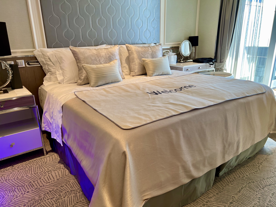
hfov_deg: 67.3
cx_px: 138
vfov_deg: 53.1
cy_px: 104
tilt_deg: -19.2
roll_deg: +0.4
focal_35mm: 26
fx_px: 207
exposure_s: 1/120
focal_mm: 5.7
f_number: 1.5
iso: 80
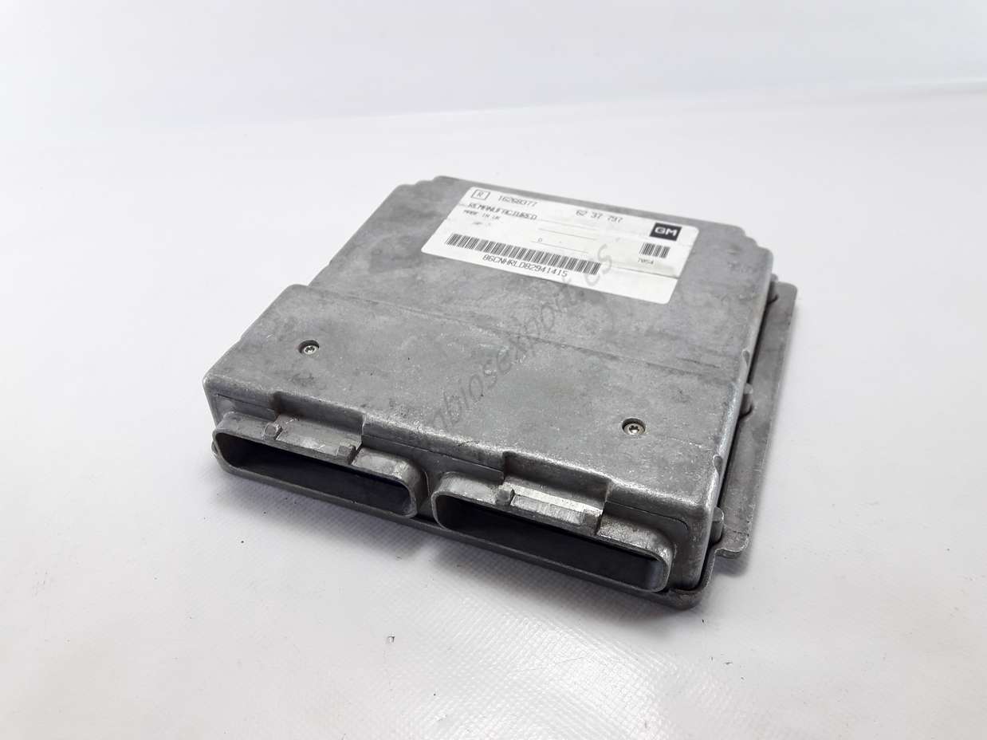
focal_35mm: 28
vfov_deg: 49.7
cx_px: 494
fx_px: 798
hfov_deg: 63.5
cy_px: 370
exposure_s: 1/50
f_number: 1.9
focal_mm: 3.7
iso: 50
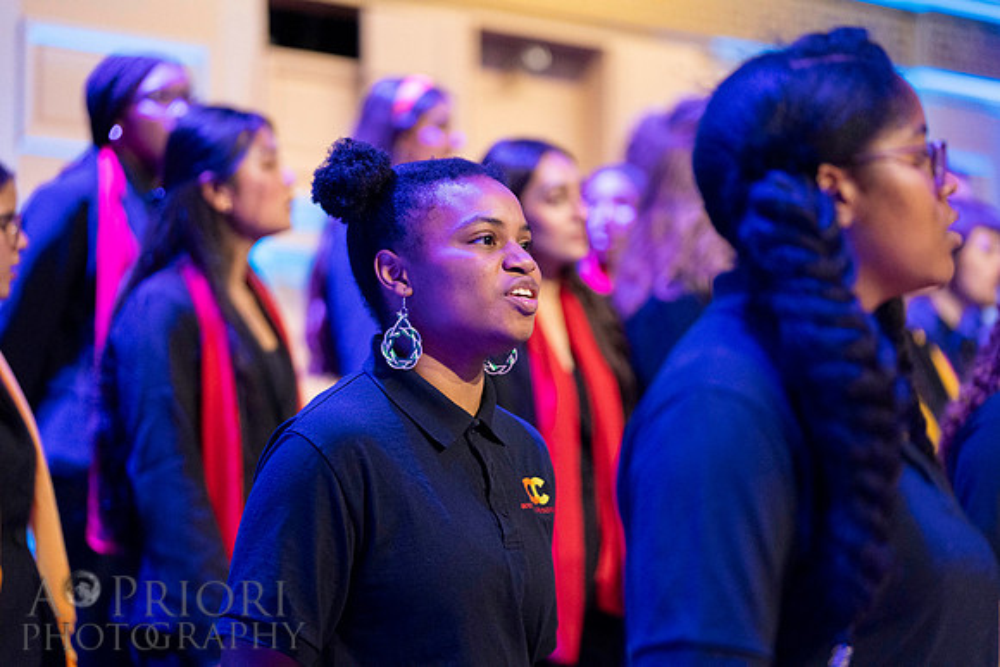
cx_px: 500
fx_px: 3028
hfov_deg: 18.8
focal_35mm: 109
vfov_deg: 12.6
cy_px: 334
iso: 5000
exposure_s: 1/125
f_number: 2.8
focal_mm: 109
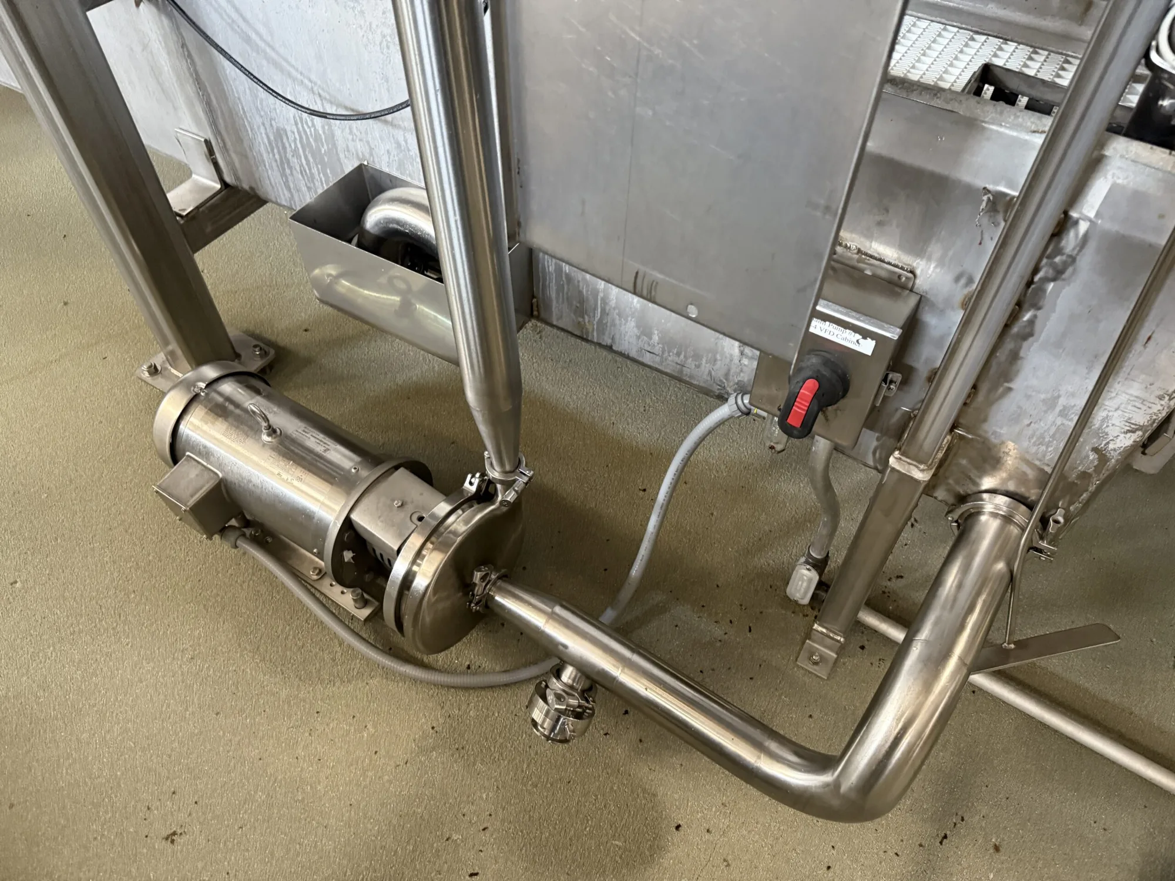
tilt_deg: -51.2
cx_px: 588
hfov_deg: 71.6
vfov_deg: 56.8
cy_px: 440
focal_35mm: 24
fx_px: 815
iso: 800
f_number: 1.78
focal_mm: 6.76
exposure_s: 1/60
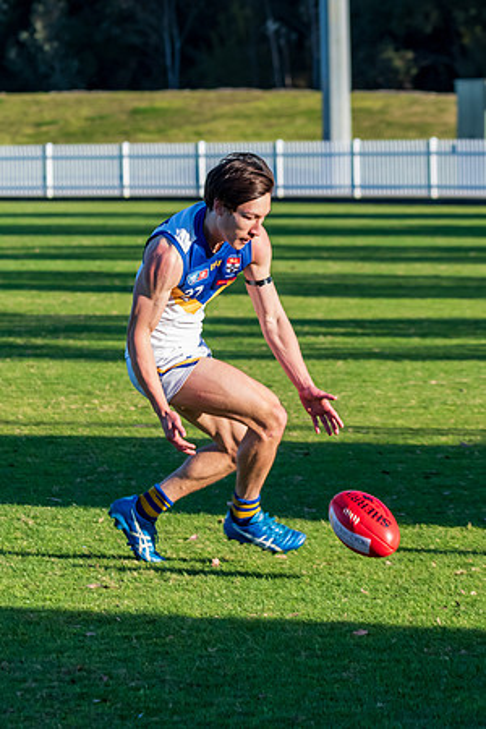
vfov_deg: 7.8
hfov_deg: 5.2
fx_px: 5372
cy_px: 307
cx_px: 90
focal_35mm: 265
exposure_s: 1/1000
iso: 800
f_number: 8
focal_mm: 150
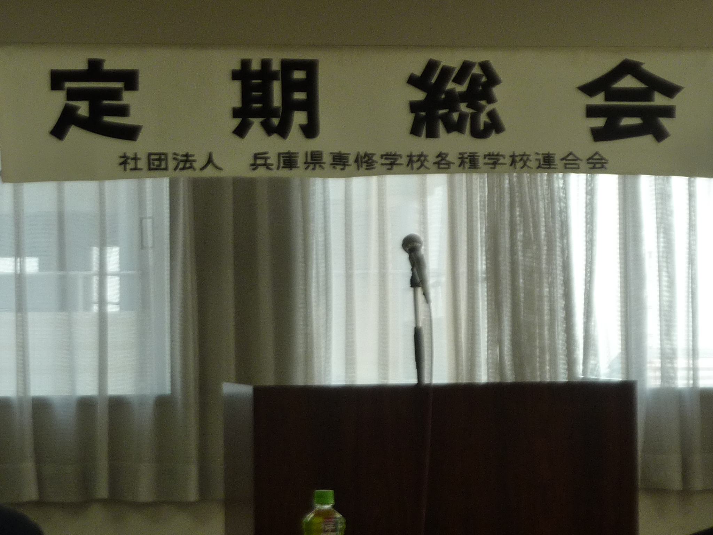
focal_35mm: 140
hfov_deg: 14.1
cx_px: 356
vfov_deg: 10.6
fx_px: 2884
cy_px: 268
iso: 125
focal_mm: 12.8
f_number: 4.2
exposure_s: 1/100
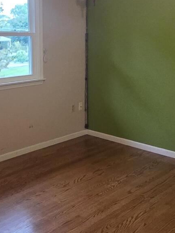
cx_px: 42
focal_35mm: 45
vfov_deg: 41.3
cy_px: 71
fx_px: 304
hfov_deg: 31.5
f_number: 2.2
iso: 500
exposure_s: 1/60
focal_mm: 2.2
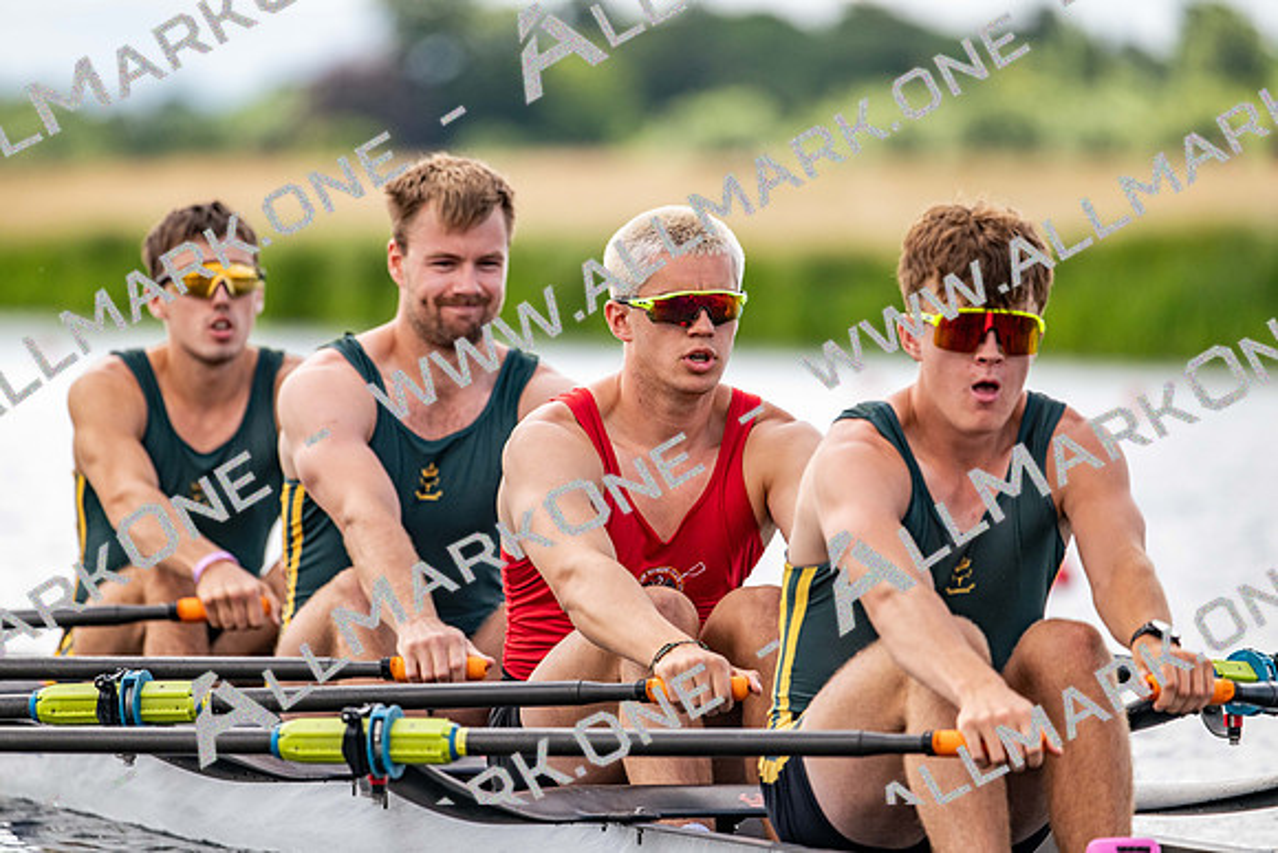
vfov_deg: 3.4
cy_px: 426
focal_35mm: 400
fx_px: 14203
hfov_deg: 5.2
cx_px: 639
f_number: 4.5
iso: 560
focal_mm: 400
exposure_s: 1/2500
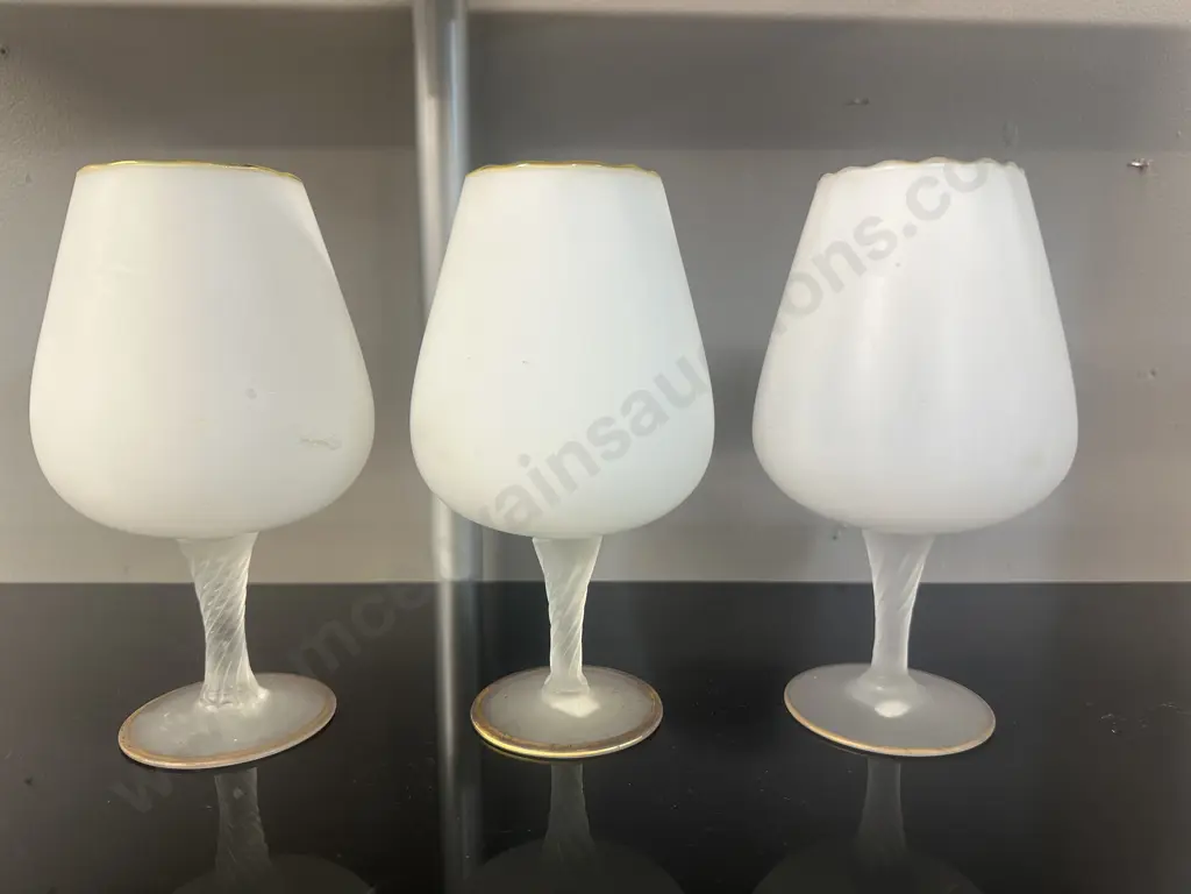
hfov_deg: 71.6
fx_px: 826
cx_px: 596
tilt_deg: -9.8
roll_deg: +0.2
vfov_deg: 56.8
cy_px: 447
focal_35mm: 24
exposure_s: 1/50
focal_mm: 6.86
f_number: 1.78
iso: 160
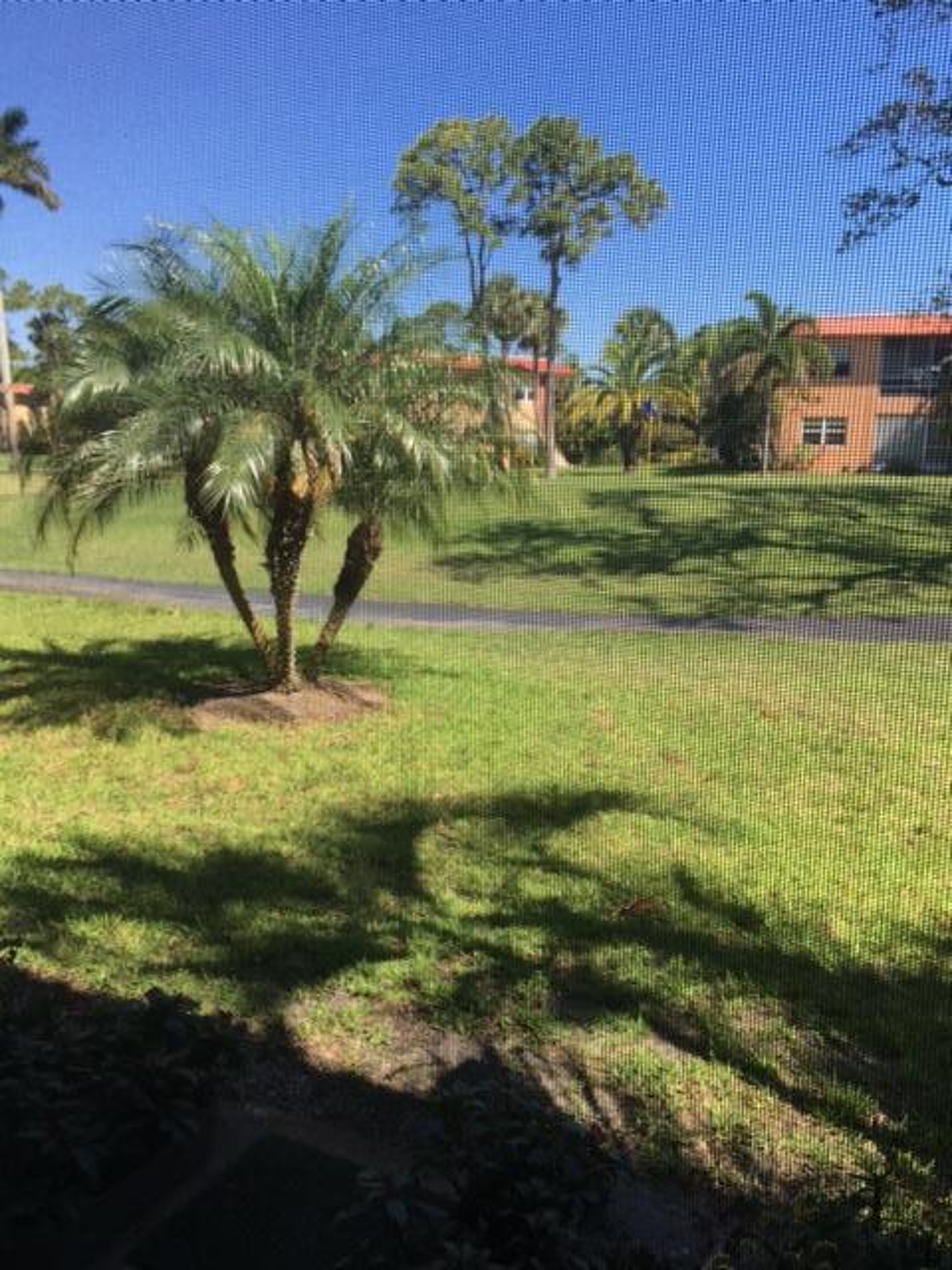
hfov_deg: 48.2
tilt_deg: -10.0
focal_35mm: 29
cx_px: 476
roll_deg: -1.6
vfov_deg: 61.7
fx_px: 1063
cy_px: 635
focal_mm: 4.15
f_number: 2.2
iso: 25
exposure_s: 1/615
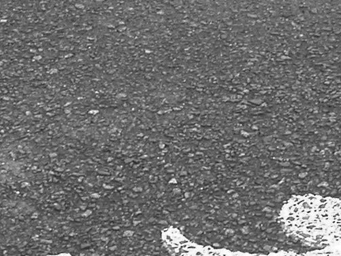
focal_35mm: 186
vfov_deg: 8.0
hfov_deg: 10.6
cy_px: 202
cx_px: 108
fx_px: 1833
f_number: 3.8
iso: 100
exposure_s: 1/78.8
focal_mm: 8.6
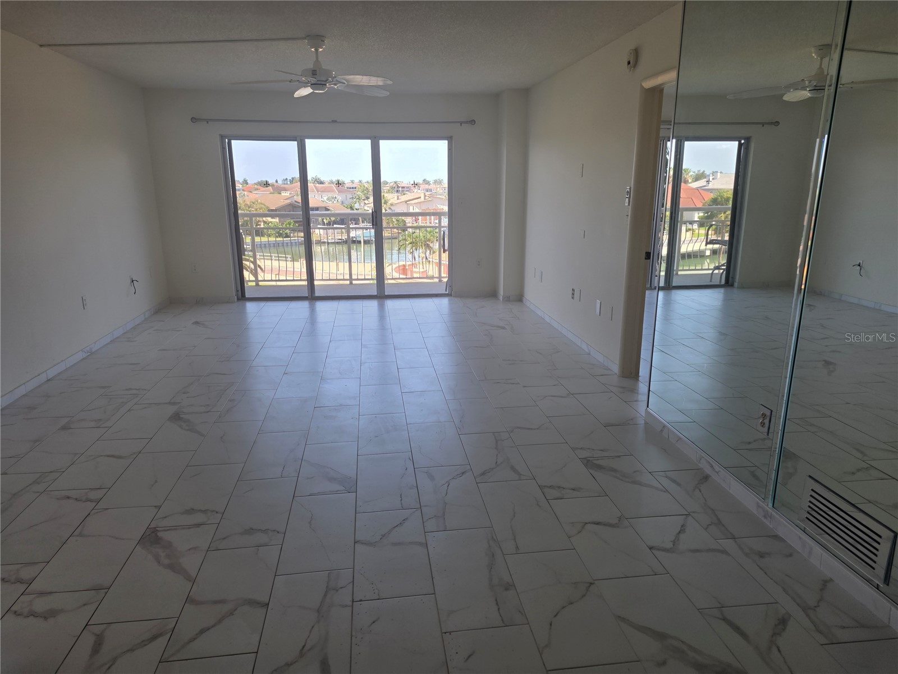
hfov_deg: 73.9
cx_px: 449
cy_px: 337
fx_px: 597
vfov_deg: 58.9
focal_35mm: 23
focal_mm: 6.25
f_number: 1.7
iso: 50
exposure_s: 1/359
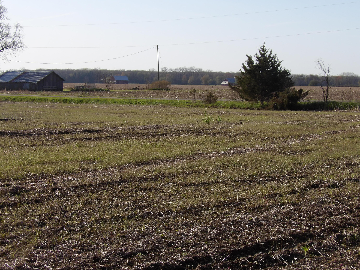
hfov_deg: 23.0
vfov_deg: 17.4
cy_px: 135
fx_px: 884
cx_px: 180
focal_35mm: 85
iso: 100
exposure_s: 1/669
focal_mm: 15.3
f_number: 4.1
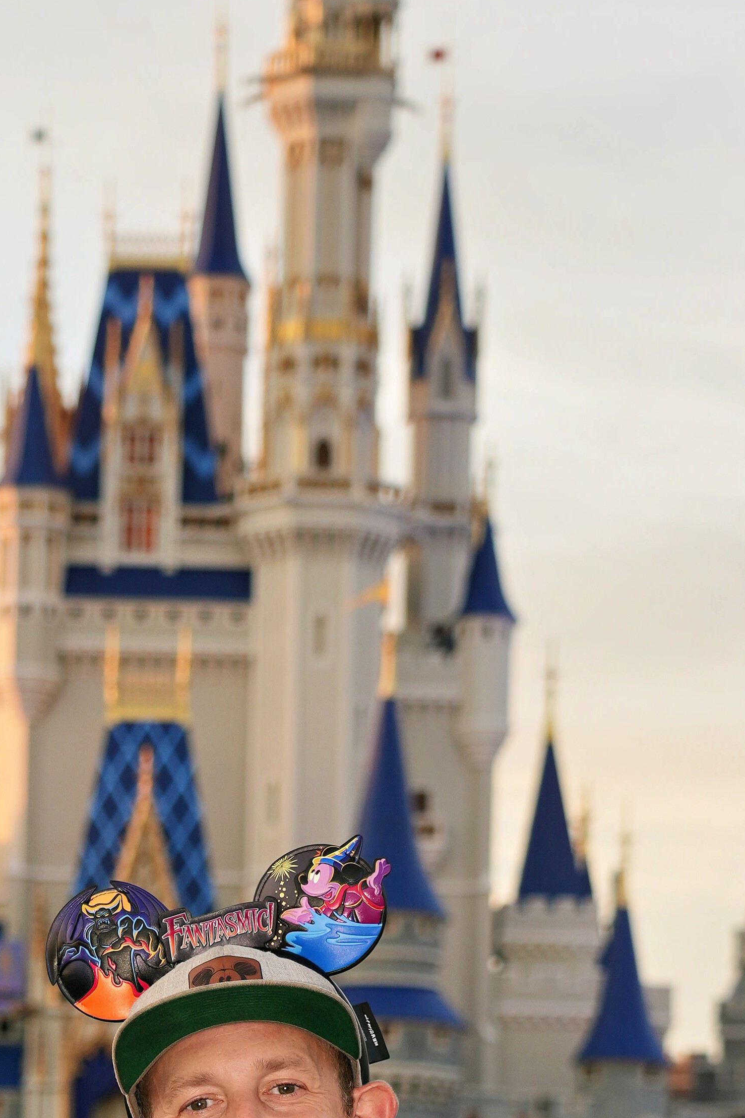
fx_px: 4283
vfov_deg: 14.5
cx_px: 248
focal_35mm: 138
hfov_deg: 9.9
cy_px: 1288
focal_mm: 51
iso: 160
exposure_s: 1/60
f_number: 4
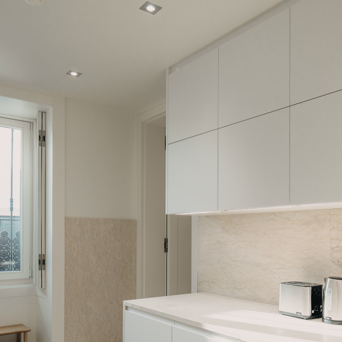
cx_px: 244
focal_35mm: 35
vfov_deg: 46.9
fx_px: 391
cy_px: 208
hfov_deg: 46.0
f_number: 8
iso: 200
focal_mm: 19
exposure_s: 1/40
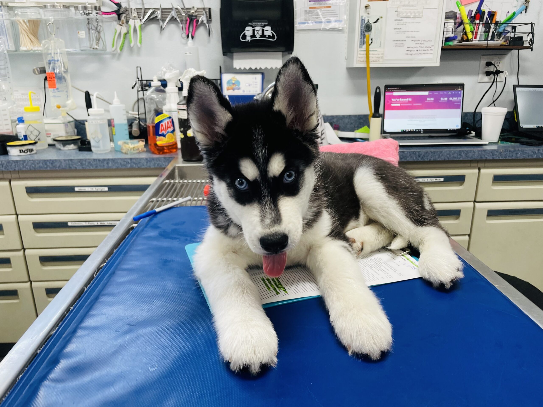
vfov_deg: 53.1
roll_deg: +1.3
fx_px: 408
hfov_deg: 67.3
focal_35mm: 26
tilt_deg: -17.8
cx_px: 272
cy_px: 204
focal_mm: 4.2
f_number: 1.6
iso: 64
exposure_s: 1/60
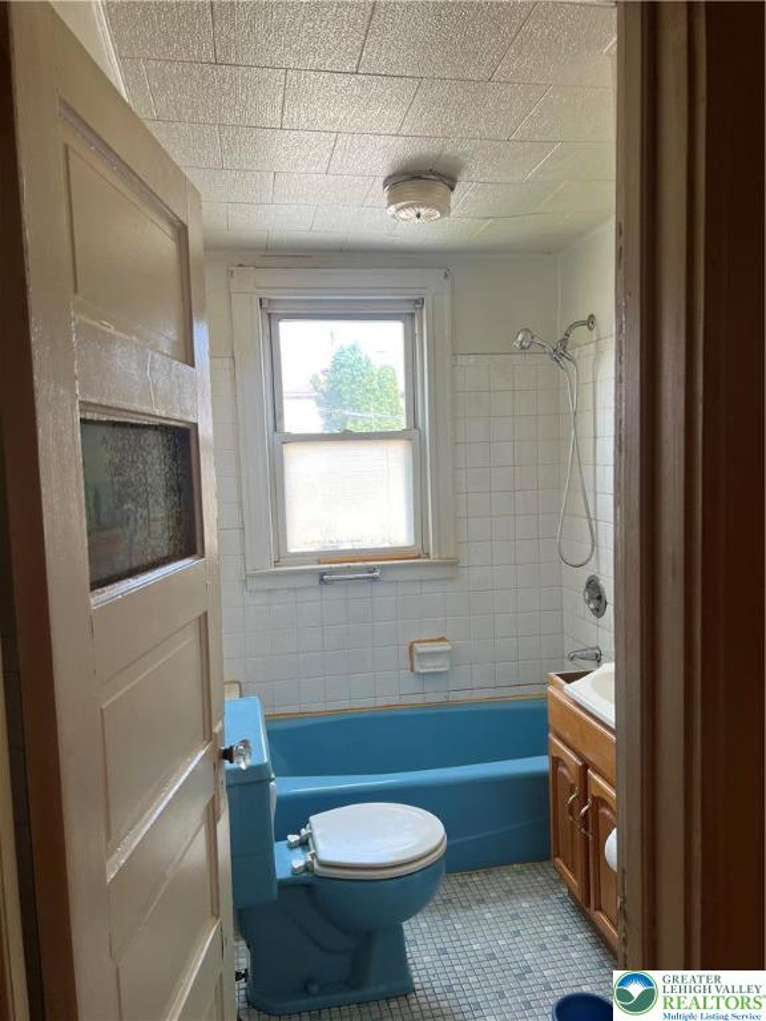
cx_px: 383
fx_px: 767
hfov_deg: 53.1
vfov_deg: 67.3
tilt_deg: +0.2
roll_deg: +2.5
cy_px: 510
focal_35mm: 26
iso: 50
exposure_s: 1/121
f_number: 1.5
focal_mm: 5.7
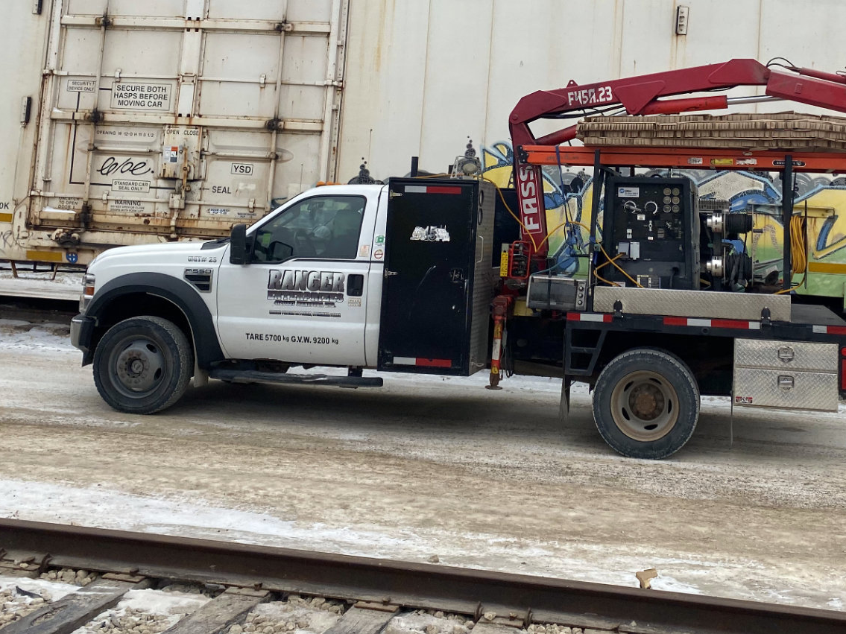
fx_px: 1075
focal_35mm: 44
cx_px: 550
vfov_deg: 32.1
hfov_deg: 42.5
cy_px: 137
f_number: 1.8
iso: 32
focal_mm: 4.2
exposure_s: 1/1182
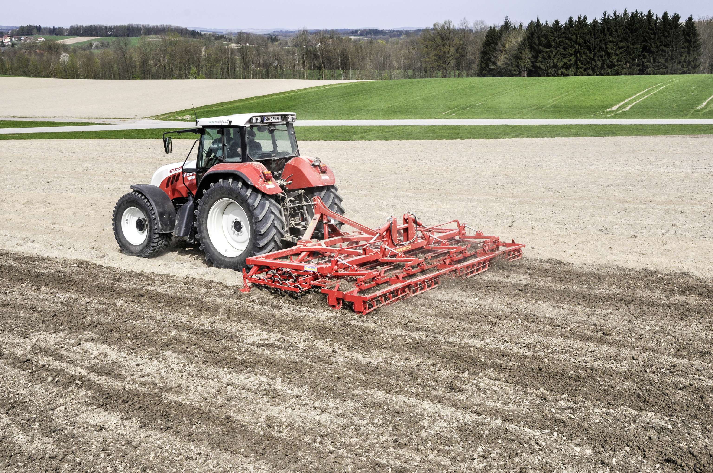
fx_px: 801
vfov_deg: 32.9
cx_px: 356
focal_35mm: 40
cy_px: 236
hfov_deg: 48.0
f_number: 13
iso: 400
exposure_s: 1/640
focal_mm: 27
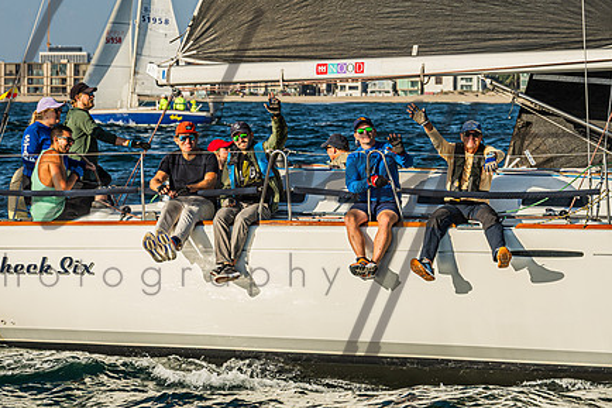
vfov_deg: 7.9
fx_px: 2957
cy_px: 105
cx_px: 328
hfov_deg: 11.8
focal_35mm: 174
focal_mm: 96
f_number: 6.3
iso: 100
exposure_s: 1/800
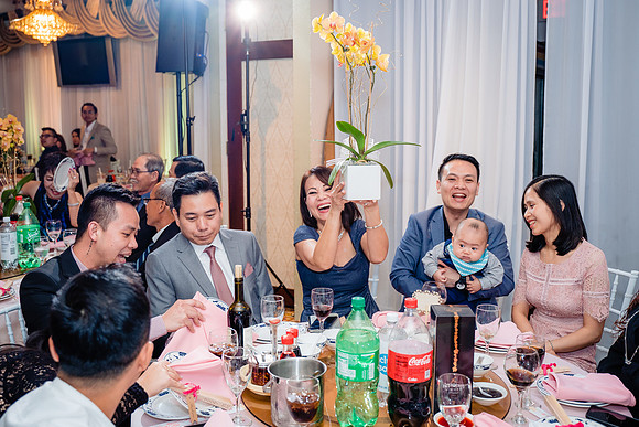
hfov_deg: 51.0
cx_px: 314
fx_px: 670
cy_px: 190
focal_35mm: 38
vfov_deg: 35.3
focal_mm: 32
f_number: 3.5
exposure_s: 1/160
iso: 1000
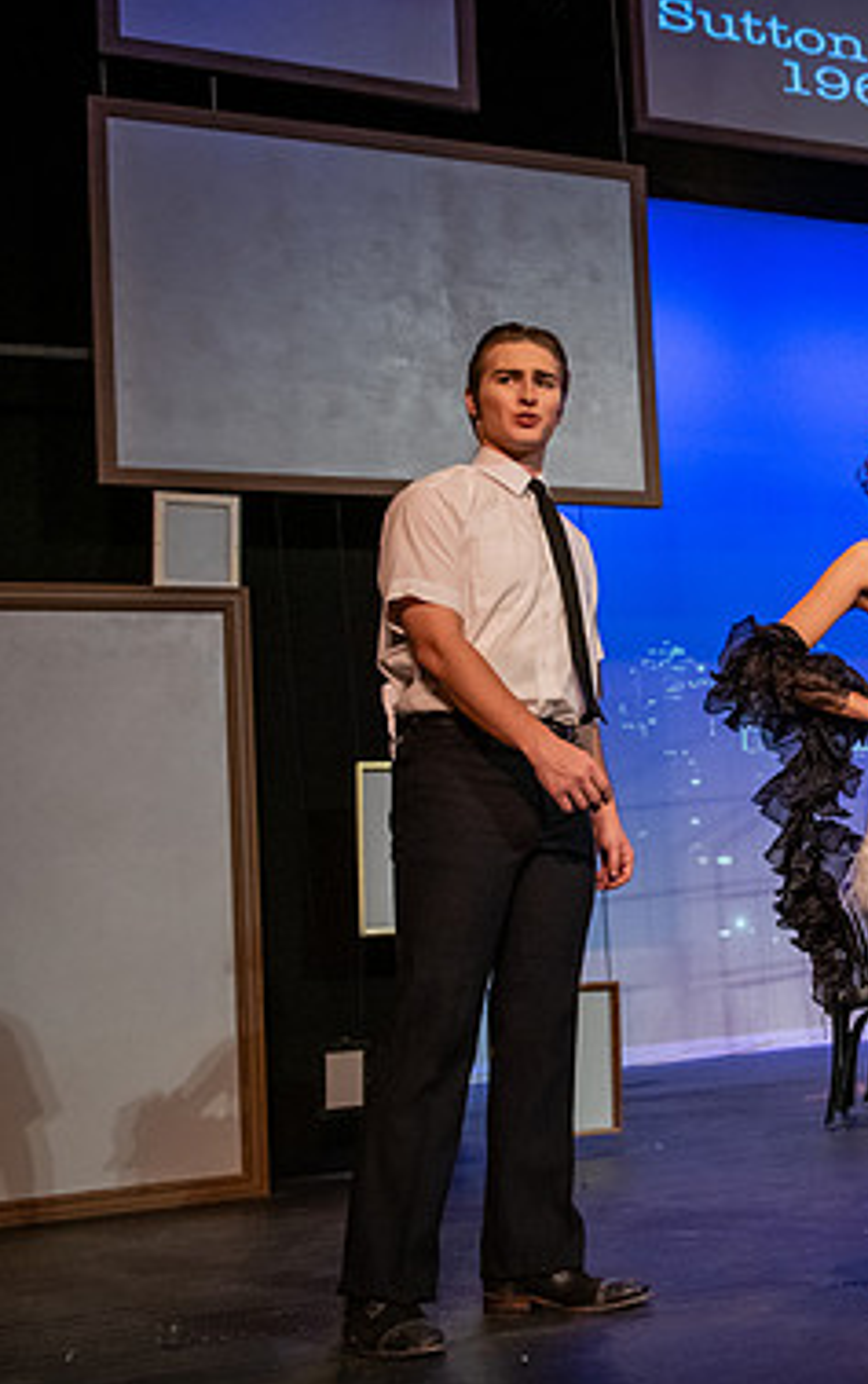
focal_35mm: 50
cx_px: 813
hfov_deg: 25.0
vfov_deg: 40.3
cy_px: 697
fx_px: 1888
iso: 2500
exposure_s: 1/200
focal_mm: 32
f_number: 3.2
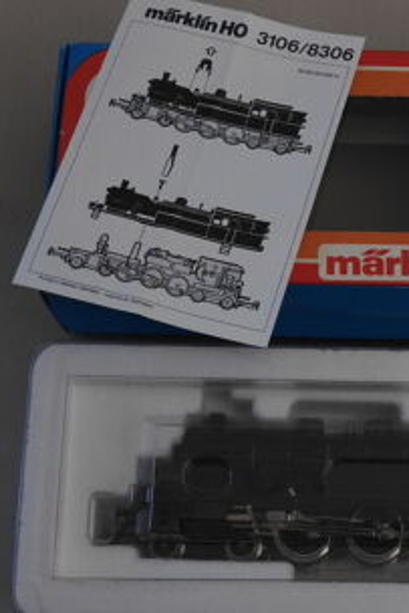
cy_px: 331
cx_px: 413
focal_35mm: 82
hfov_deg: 16.3
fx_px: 1396
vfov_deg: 24.7
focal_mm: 9
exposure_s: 1/30
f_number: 4
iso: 220
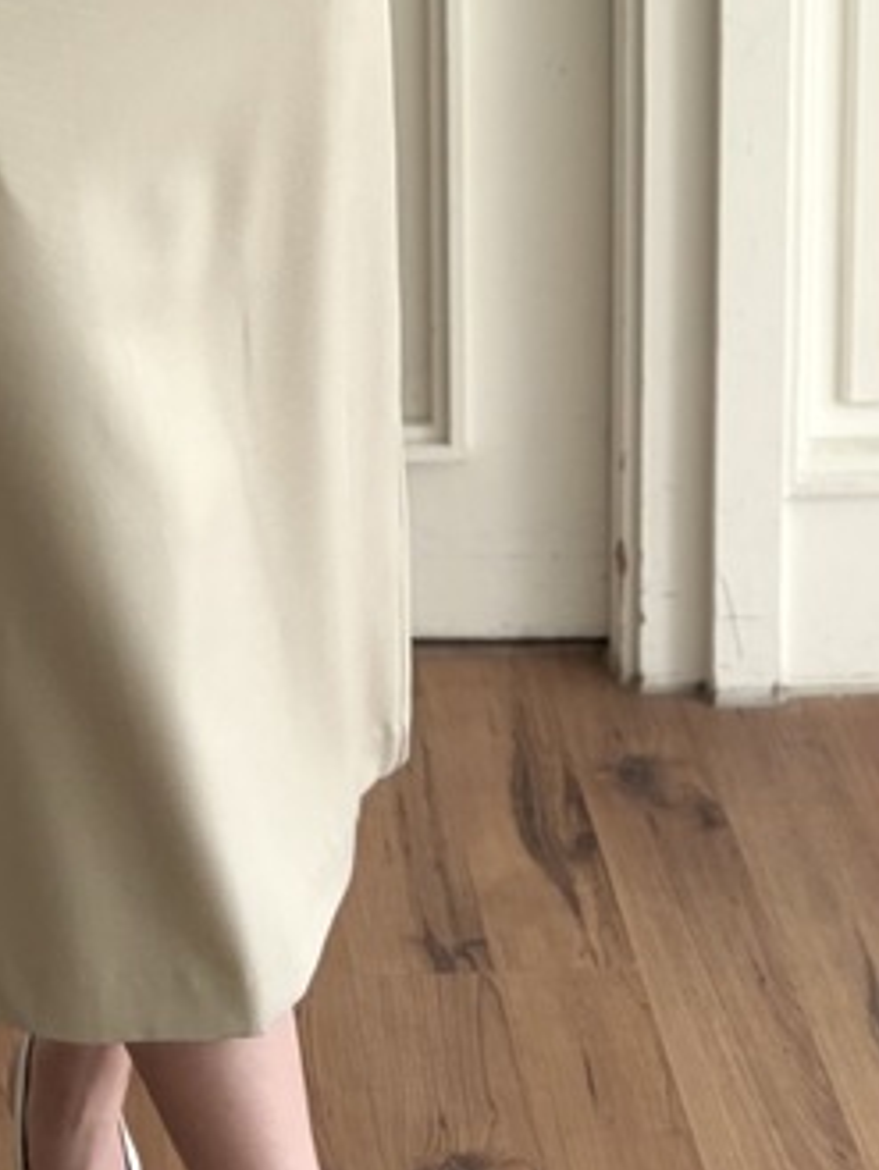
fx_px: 2673
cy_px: -569
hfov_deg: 18.1
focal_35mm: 79
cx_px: -60
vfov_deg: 21.0
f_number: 1.6
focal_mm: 5.96
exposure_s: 1/122
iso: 80
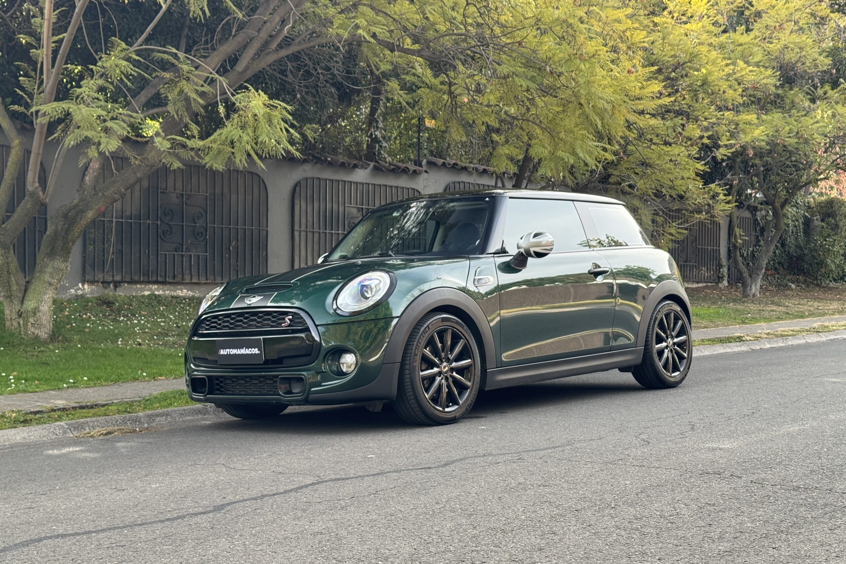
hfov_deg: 39.6
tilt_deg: +1.8
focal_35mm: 50
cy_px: 305
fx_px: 1175
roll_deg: -0.2
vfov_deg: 27.0
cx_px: 423
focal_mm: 6.76
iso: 80
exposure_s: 1/121
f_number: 1.78
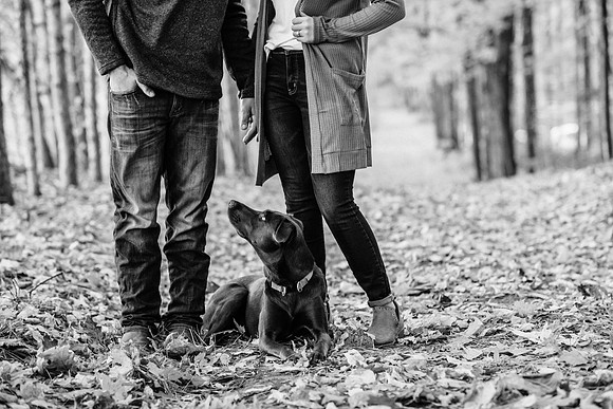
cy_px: 204
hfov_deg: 23.9
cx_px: 306
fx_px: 1448
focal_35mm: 85
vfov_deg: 16.1
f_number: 2.8
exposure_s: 1/200
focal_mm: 85
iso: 800
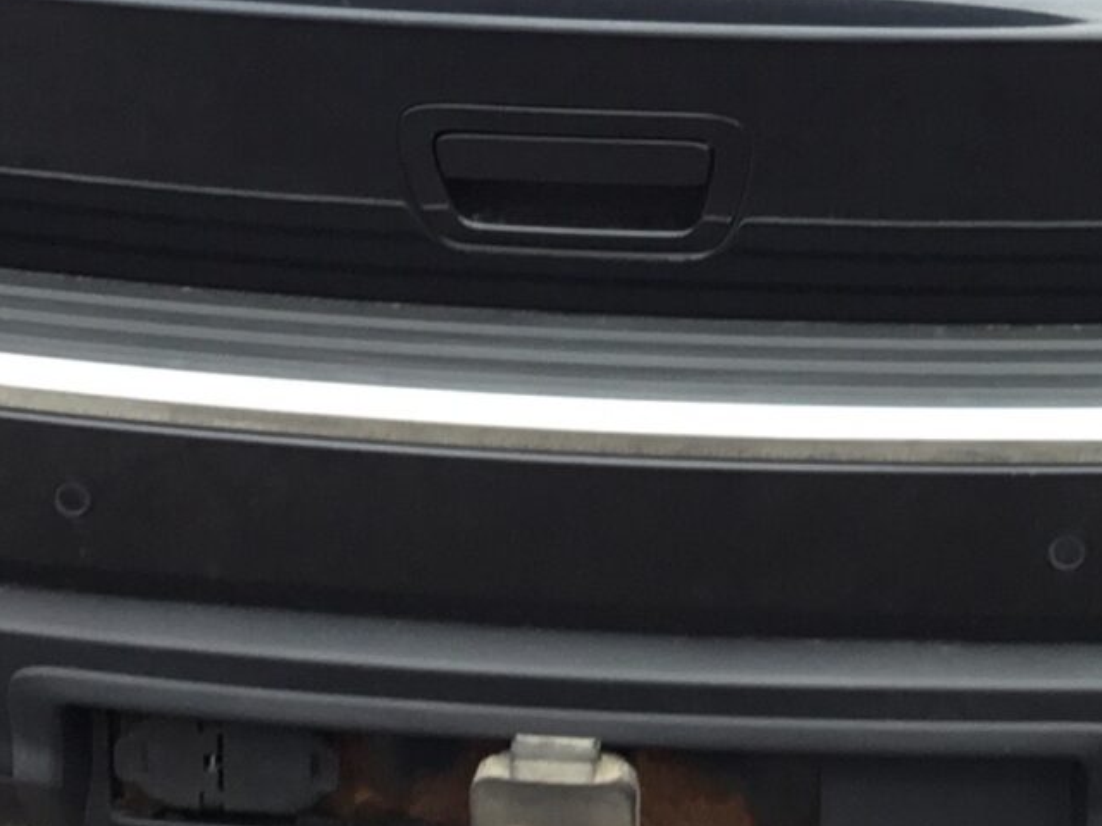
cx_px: 754
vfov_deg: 11.7
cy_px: -131
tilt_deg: -21.7
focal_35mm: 124
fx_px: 3948
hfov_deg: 15.9
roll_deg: +0.2
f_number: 2.4
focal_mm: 3.3
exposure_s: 1/131
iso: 25
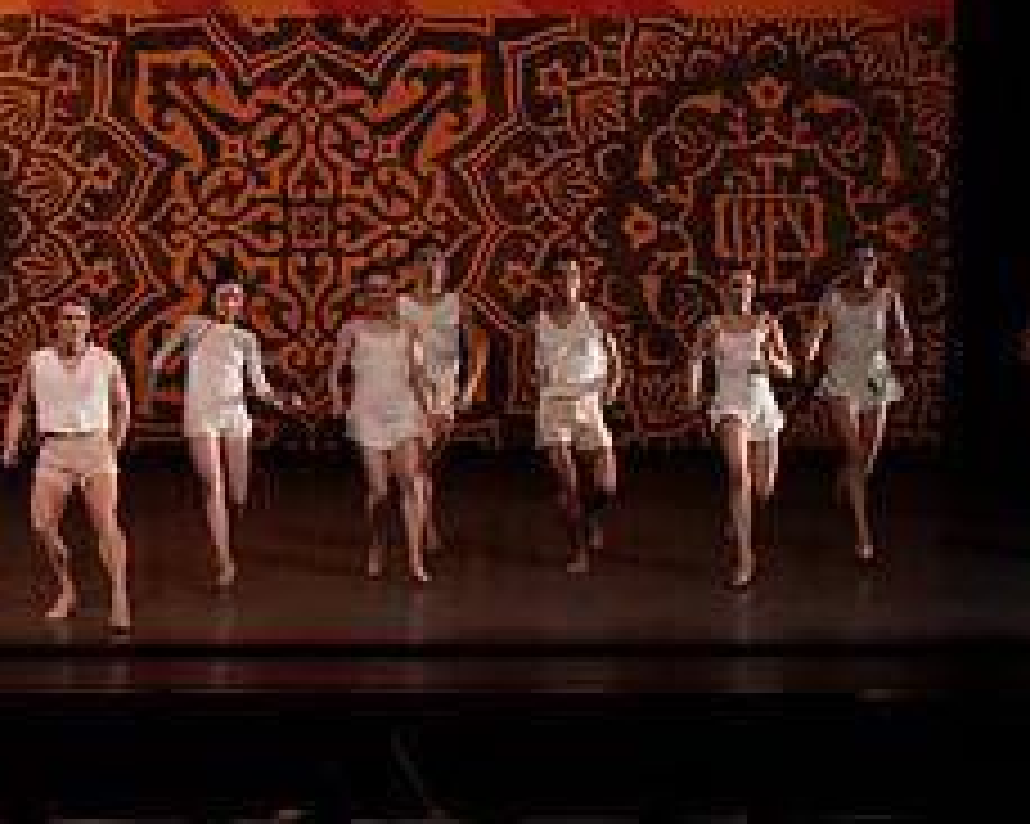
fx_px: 7252
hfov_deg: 8.1
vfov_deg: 6.5
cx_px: 72
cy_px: -25
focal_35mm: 238
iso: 6400
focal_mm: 100
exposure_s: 1/400
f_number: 6.3
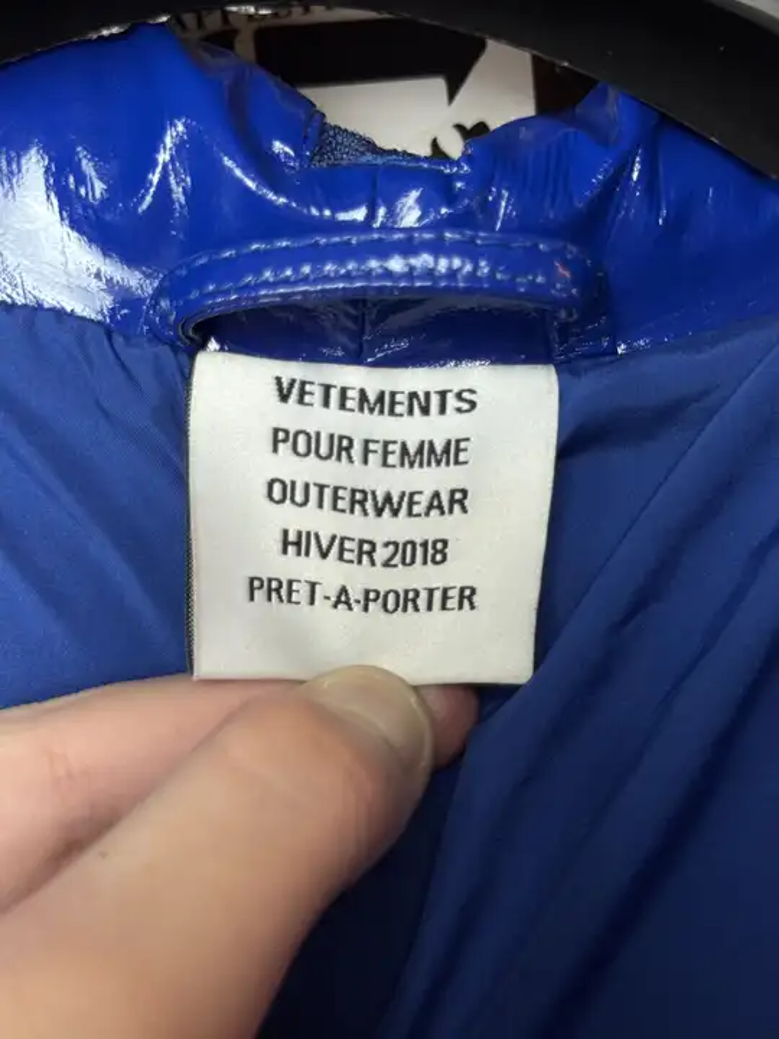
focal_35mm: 48
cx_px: 390
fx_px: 1440
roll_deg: -3.1
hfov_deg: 30.3
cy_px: 520
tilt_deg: -1.5
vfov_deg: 39.7
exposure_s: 1/99
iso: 100
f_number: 1.78
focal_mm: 6.76
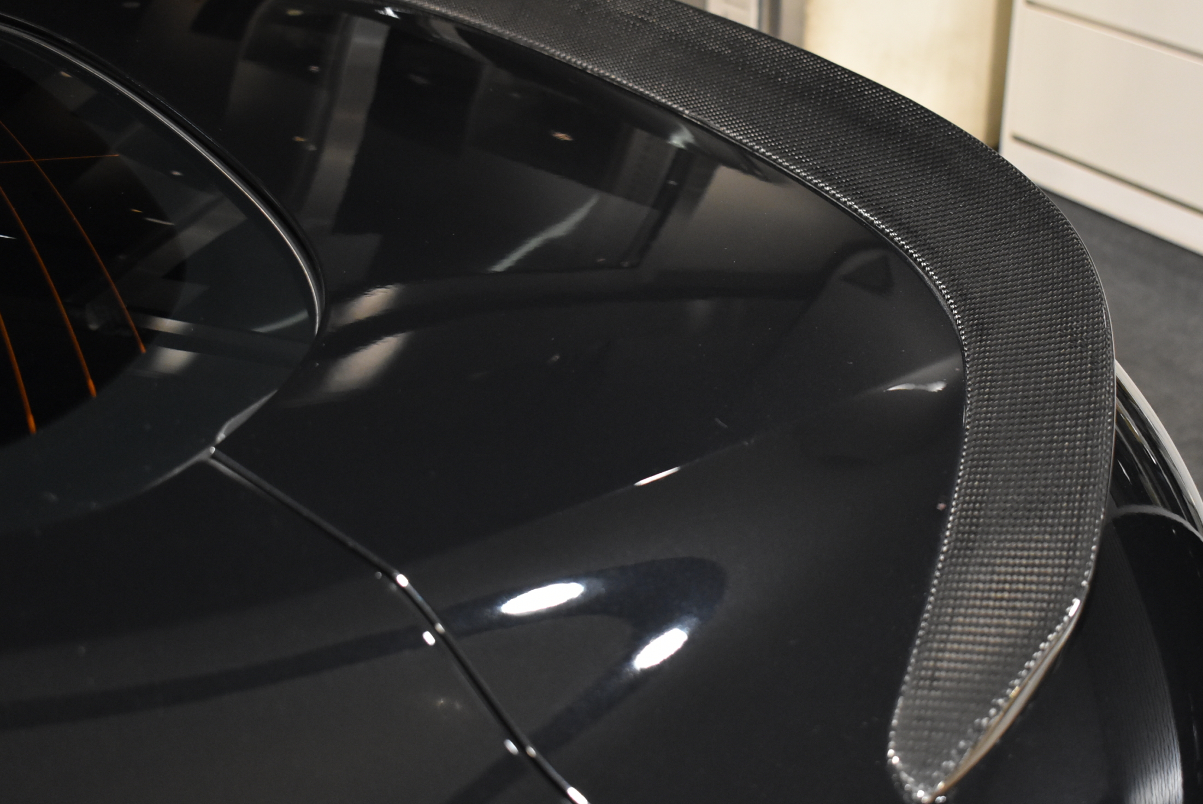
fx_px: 1691
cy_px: 365
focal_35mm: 51
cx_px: 675
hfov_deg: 39.1
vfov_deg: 26.7
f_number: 4.2
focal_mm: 29
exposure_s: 1/50
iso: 2200
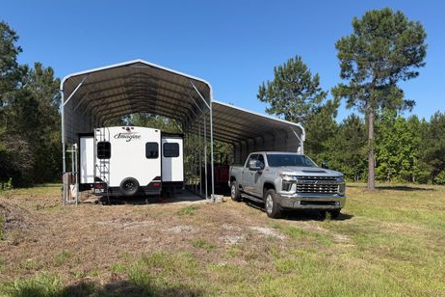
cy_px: 157
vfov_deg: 47.9
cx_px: 205
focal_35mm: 27
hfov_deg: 67.3
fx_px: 334
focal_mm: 6.76
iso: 80
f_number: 1.78
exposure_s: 1/3759
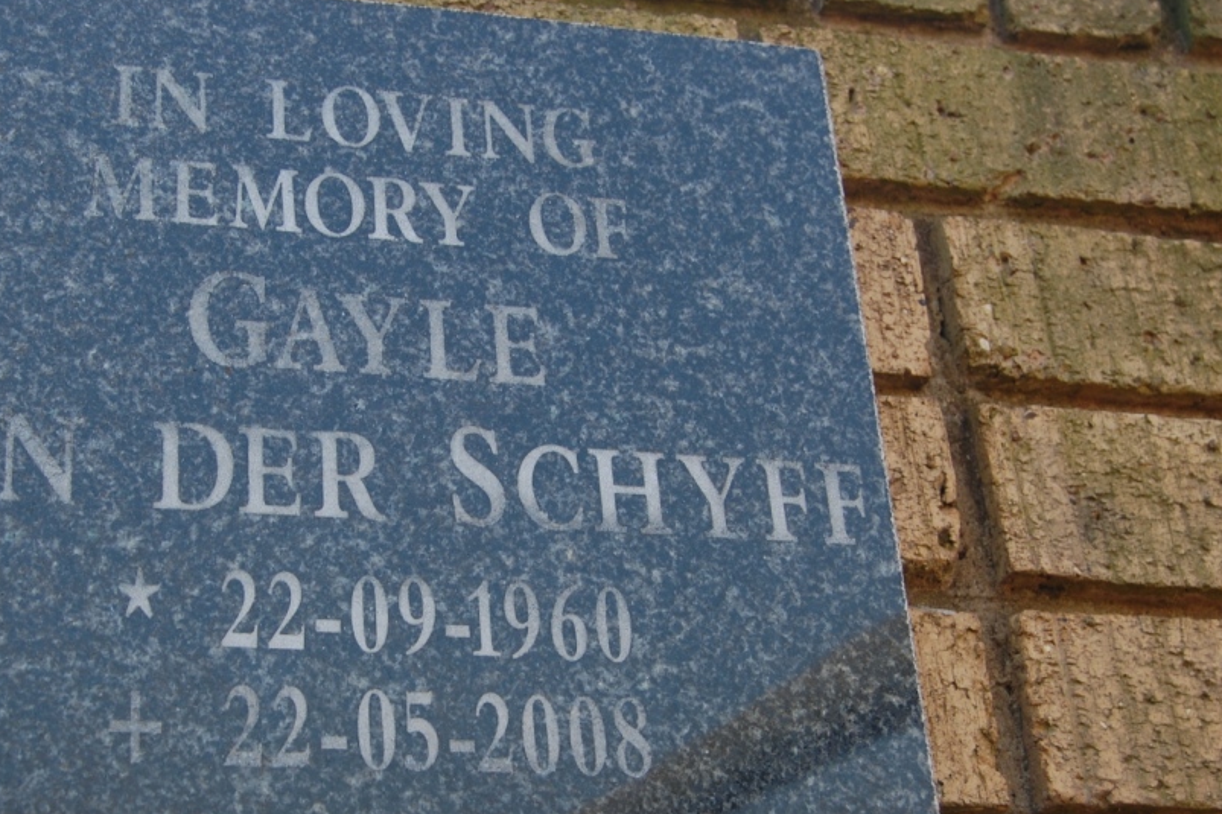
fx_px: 2206
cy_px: 494
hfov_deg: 30.9
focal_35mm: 65
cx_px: 479
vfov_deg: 20.9
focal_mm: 34
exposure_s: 1/125
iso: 220
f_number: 5.6
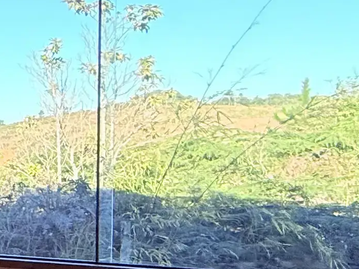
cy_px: 180
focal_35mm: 81
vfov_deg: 18.2
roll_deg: +0.4
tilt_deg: -1.4
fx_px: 840
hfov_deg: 15.8
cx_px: -449
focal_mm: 2.22
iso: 50
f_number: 2.2
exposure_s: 1/928
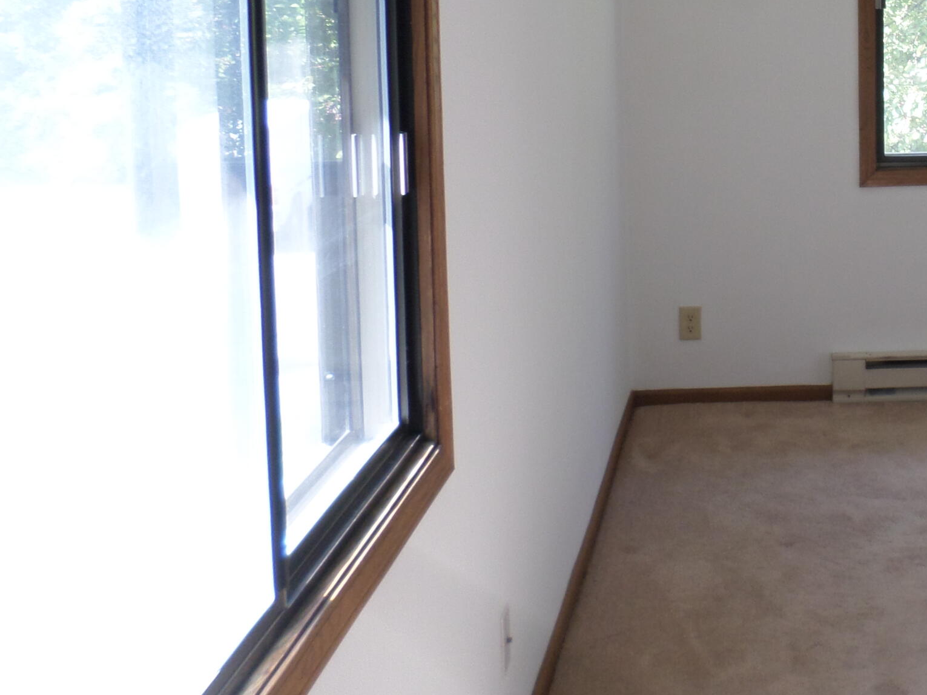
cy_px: 84
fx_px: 1312
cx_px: 894
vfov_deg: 28.6
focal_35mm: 49
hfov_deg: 35.7
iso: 80
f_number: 2.5
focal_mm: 4.5
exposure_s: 1/45
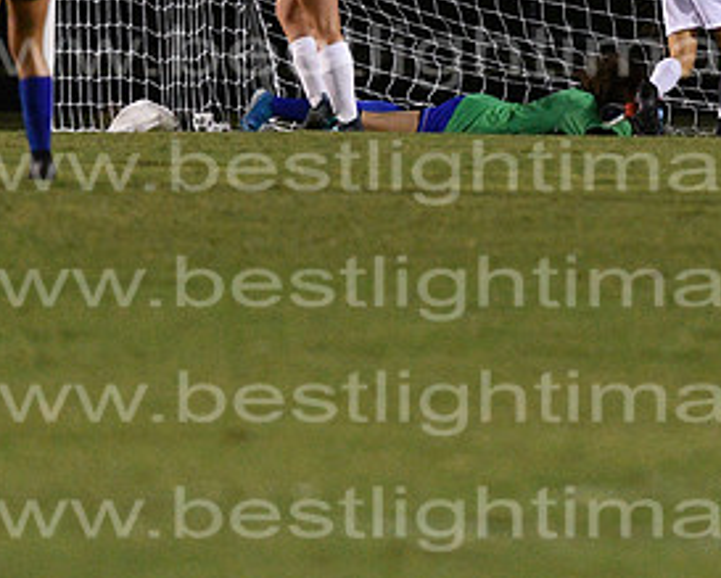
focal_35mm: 897
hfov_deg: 2.2
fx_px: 19161
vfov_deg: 1.7
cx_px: 520
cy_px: 115
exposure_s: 1/640
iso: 10000
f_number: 3.5
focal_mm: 300
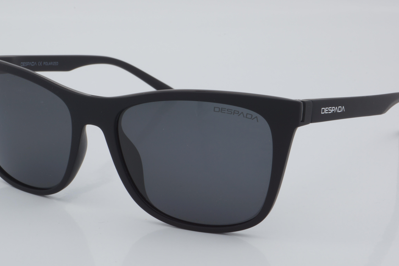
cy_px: 125
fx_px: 953
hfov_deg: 23.6
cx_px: 185
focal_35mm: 86
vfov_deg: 15.9
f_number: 32
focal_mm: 50
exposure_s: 1/4
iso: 100
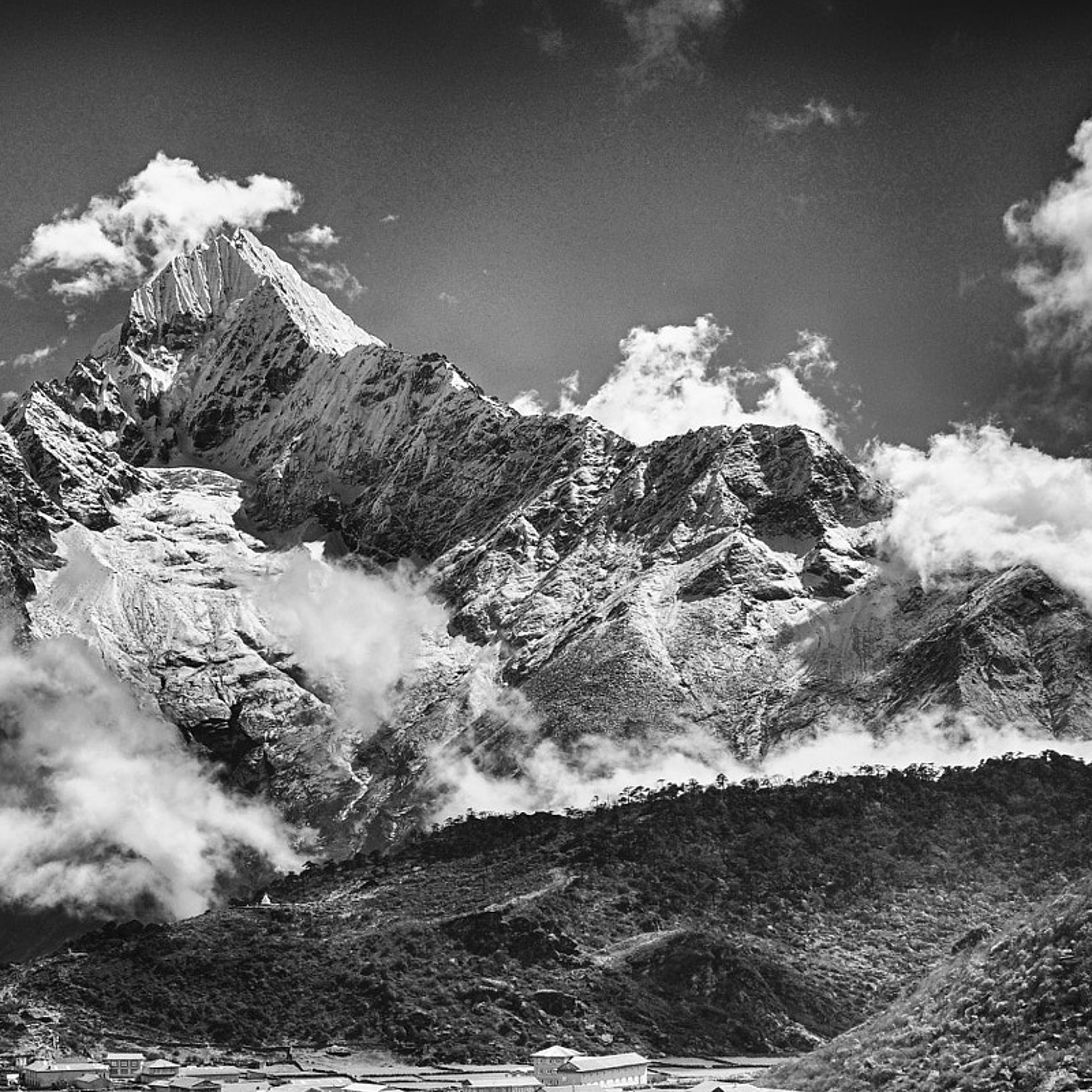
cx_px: 195
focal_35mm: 56
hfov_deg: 29.7
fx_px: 1999
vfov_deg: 30.4
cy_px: 700
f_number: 9
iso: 250
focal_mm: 22
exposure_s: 1/640
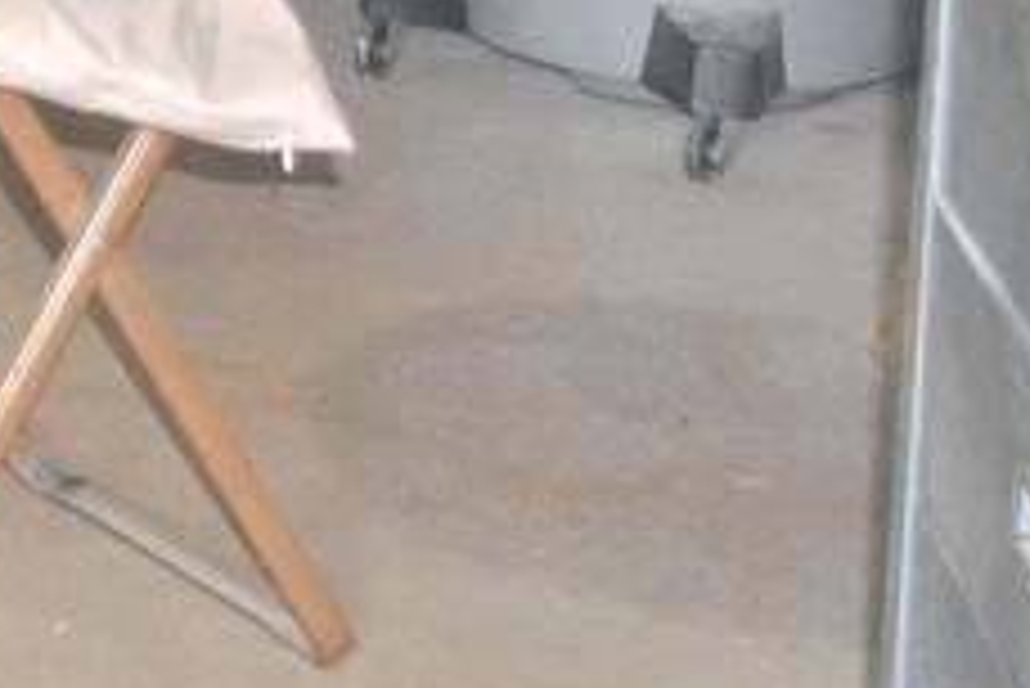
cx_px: -1579
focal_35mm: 188
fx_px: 5382
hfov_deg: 9.5
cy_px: -845
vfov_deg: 7.0
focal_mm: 20
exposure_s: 1/60
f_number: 3.5
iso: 800
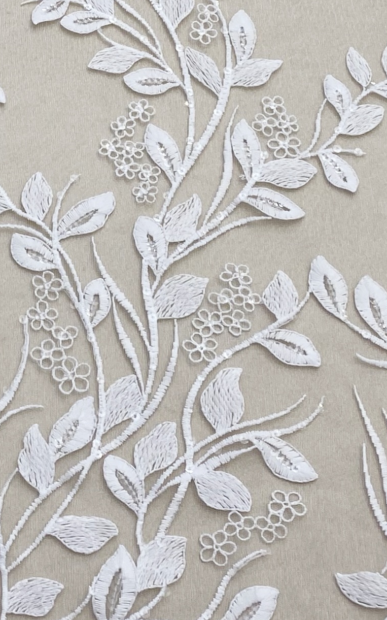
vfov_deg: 21.7
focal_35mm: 91
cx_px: -50
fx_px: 1536
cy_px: -55
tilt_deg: -56.8
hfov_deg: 14.0
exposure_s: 1/141
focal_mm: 4.25
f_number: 1.8
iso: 32
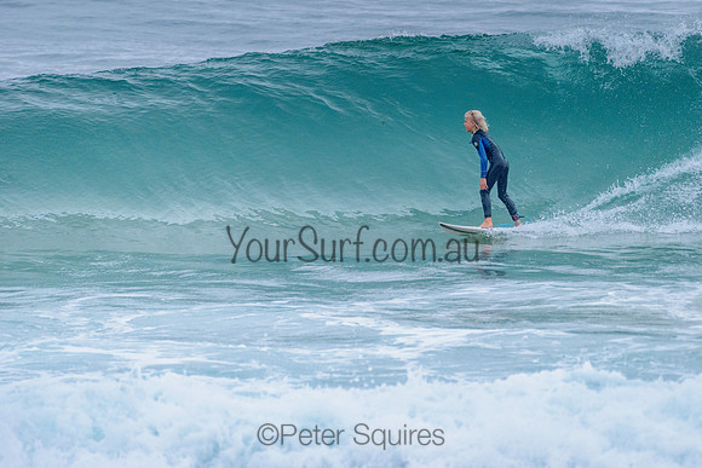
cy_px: 181
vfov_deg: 2.2
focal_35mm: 613
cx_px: 430
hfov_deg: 3.4
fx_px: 11953
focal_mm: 500
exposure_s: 1/2000
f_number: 5.6
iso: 2000
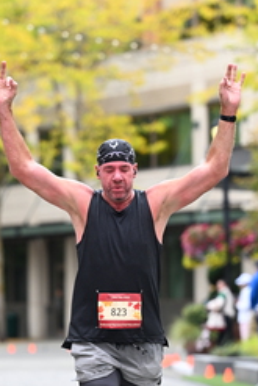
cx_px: 137
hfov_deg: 5.2
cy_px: 223
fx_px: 2866
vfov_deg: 7.7
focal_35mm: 267
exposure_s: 1/2000
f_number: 2.8
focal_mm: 120
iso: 640
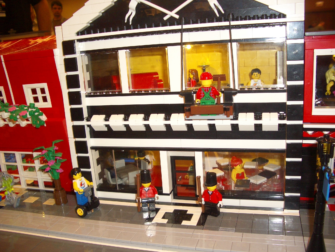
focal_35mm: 35
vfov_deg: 40.7
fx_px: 339
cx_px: 168
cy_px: 126
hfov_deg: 52.6
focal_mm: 5.8
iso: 100
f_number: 2.6
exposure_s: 1/60
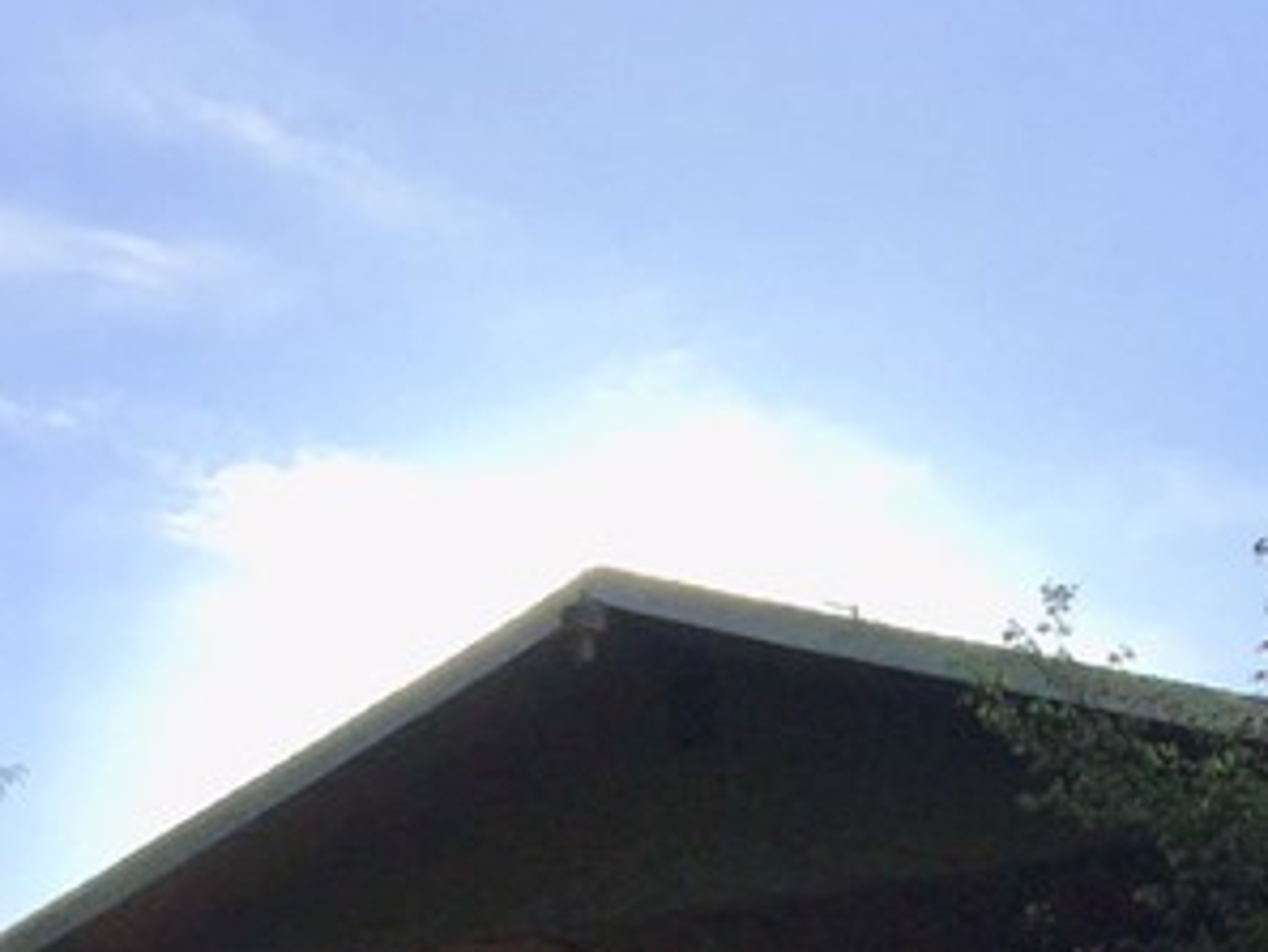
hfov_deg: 19.0
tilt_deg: +13.4
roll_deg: +1.3
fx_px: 3665
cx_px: 1294
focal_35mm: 100
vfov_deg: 14.2
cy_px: 1251
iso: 25
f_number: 2.2
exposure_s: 1/1672
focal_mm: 4.15
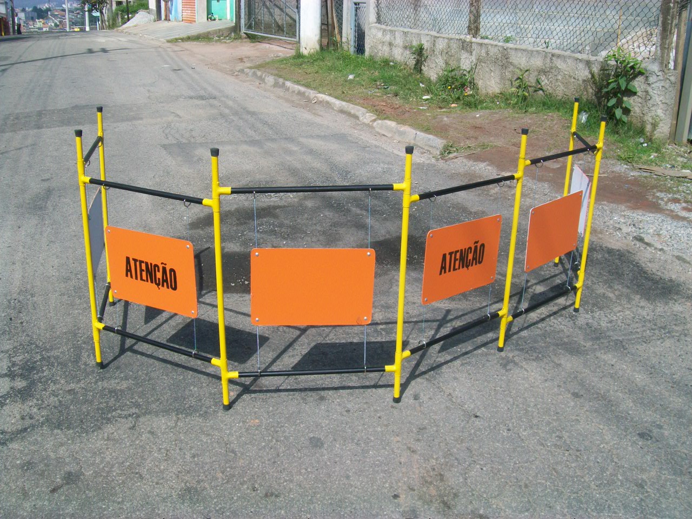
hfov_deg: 54.0
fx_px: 680
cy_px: 260
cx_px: 346
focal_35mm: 34
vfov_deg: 41.8
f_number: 4.9
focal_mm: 6.1
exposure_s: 1/400
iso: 64
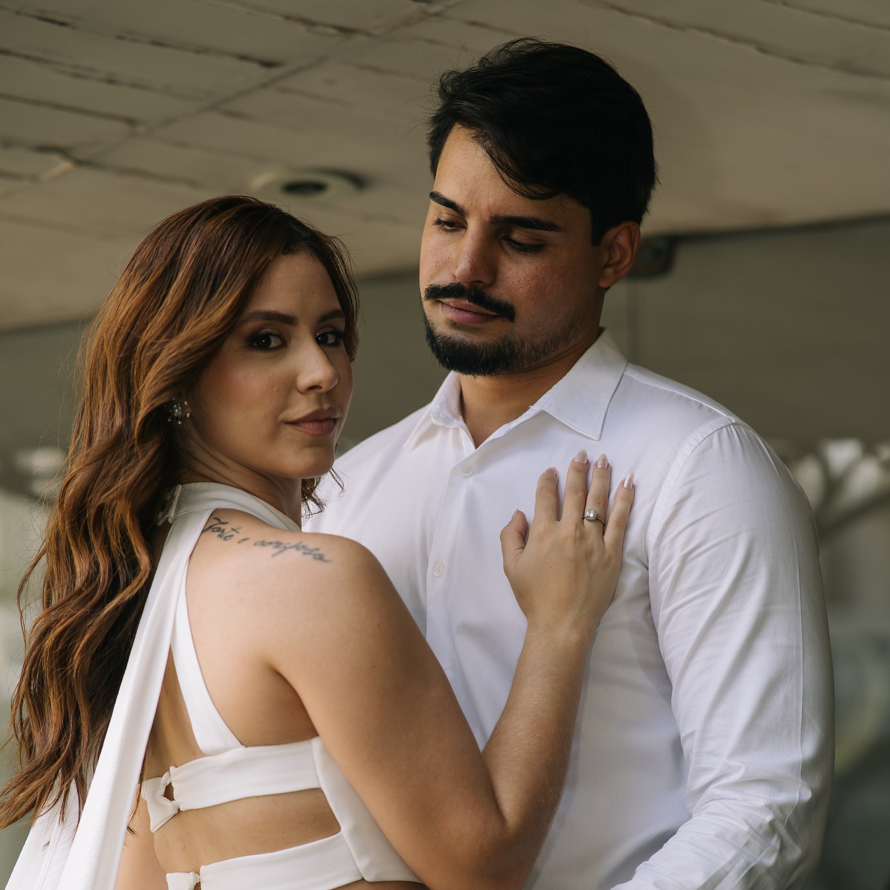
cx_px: 447
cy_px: 569
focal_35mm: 109
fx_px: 3171
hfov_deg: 16.0
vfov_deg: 16.0
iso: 64
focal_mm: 85
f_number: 2.8
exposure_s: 1/250
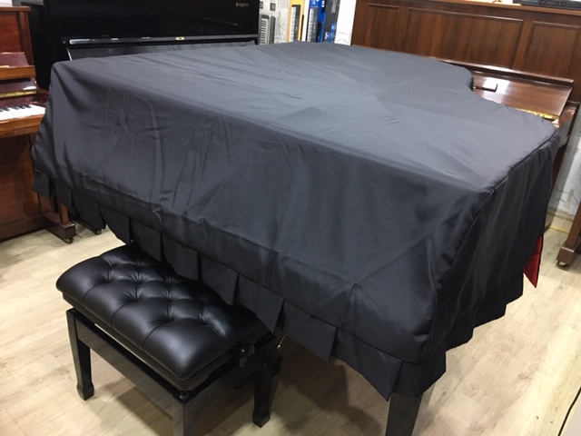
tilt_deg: -24.7
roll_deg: -4.9
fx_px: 487
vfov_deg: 48.2
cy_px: 218
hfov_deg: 61.7
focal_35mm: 29
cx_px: 290
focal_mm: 4.15
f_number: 2.2
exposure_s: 1/10
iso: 100
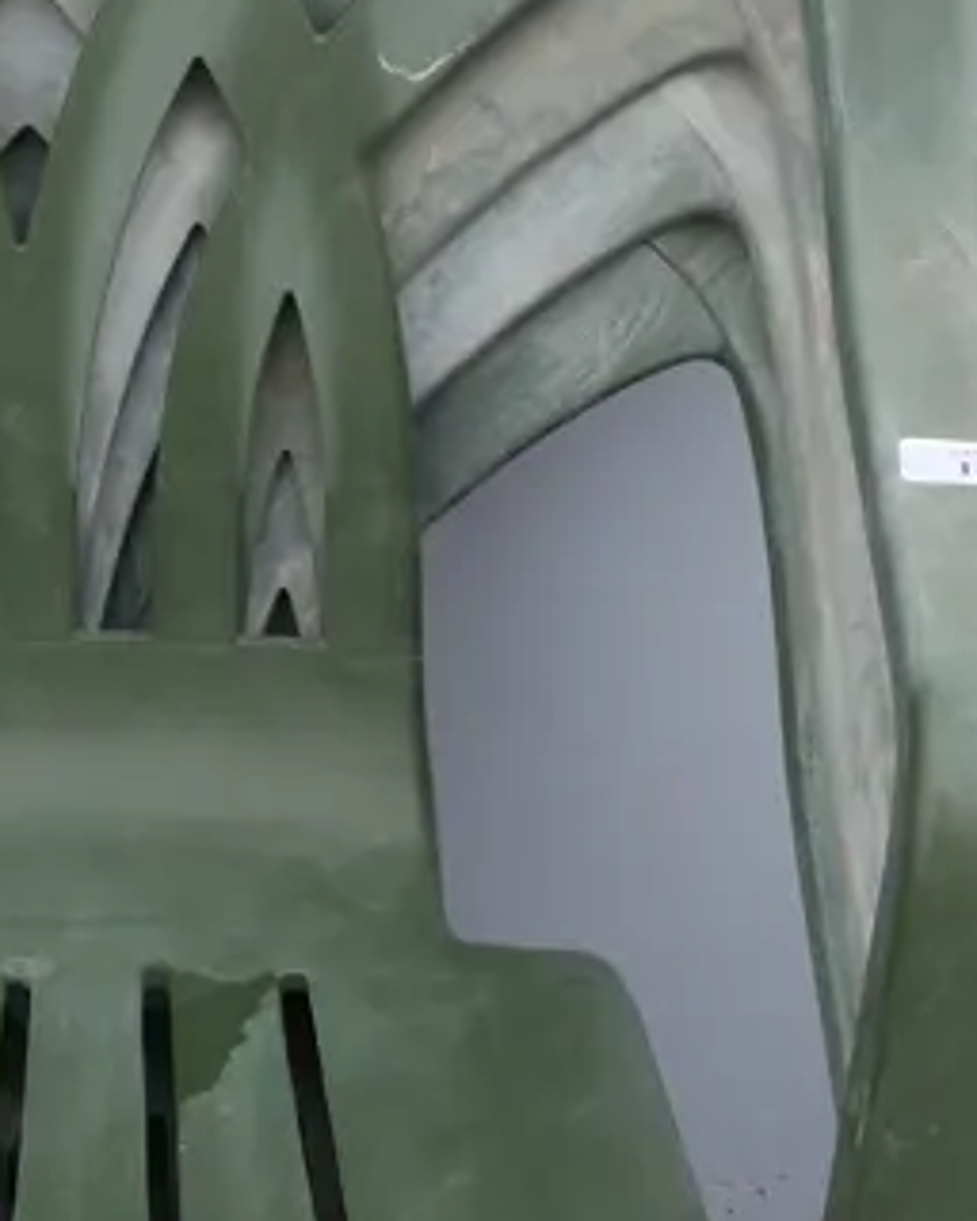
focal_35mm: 125
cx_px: 57
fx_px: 4518
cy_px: 1045
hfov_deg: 12.2
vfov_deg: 15.3
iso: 200
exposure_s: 1/160
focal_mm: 20
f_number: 5
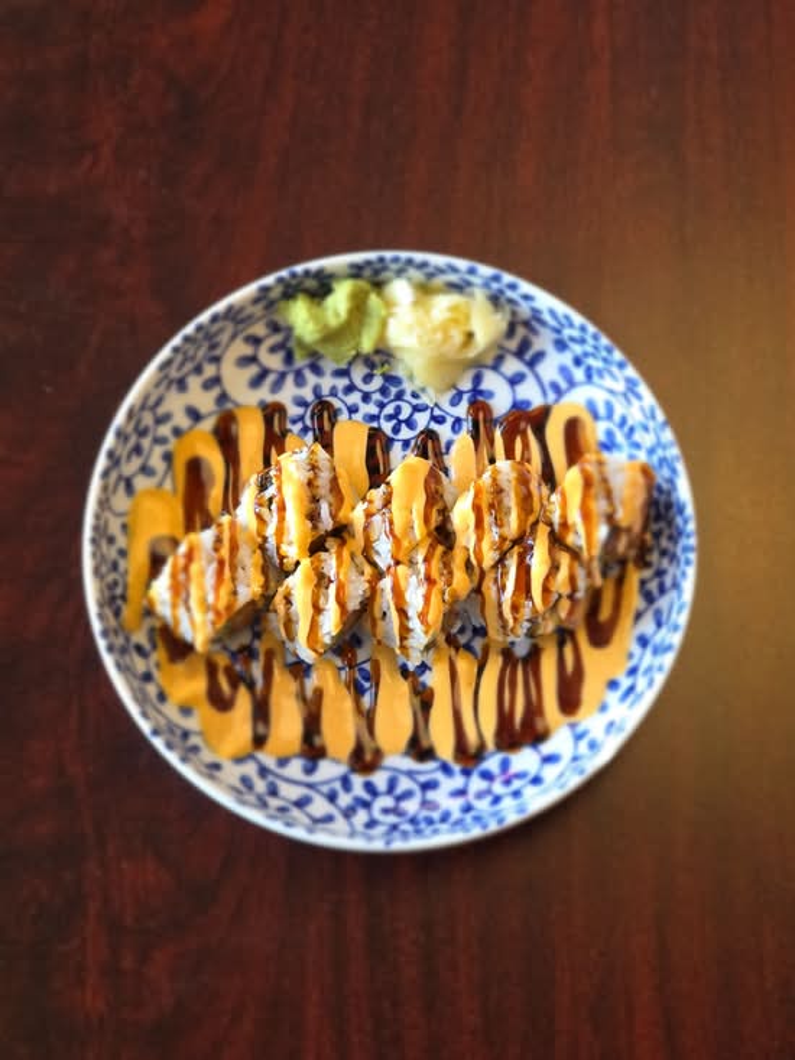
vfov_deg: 28.2
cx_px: 398
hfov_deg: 21.3
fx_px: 2112
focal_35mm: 69
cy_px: 530
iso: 320
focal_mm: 7.9
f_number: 2.4
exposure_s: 1/60
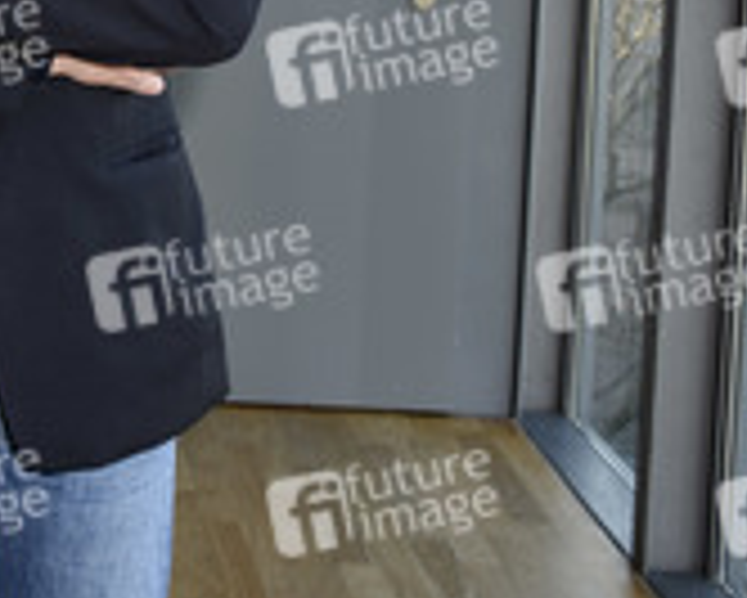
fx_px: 1858
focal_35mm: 84
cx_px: -187
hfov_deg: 20.9
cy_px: -58
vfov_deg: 17.7
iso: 200
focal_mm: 22
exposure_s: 1/125
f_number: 4.5
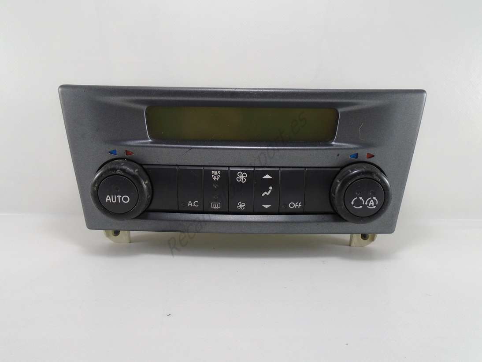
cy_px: 181
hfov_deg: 67.3
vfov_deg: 53.0
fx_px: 362
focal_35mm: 26
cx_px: 241
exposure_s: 1/100
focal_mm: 4.6
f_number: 3.2
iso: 100
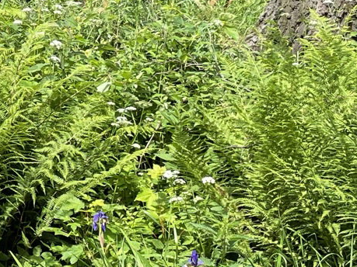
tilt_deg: +9.1
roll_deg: -0.6
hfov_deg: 16.2
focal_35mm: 116
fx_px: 1196
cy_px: -92
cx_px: -89
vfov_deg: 12.3
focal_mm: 4.2
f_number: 1.6
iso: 32
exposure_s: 1/790
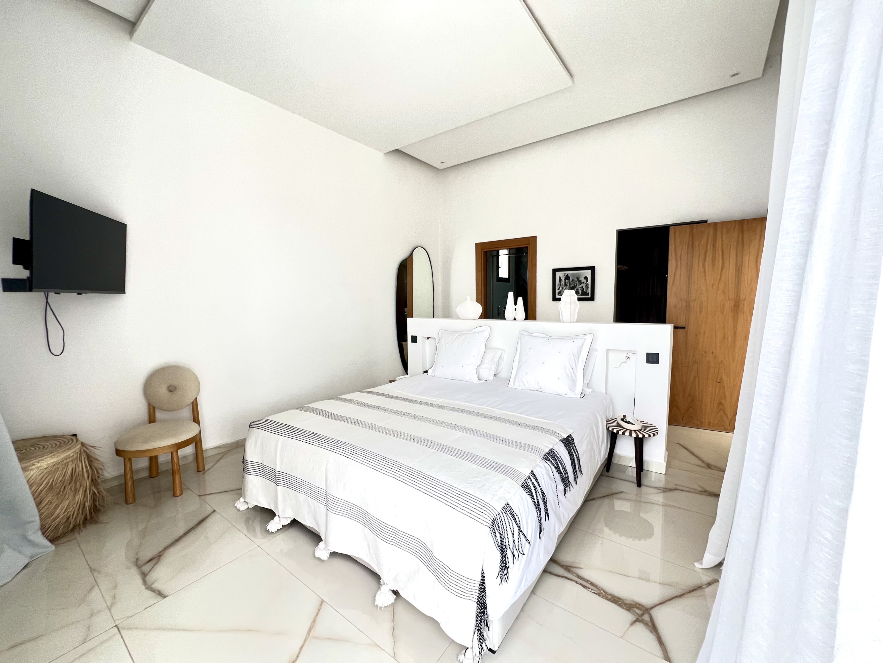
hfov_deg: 106.2
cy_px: 332
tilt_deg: -5.4
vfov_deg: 89.9
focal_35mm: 13
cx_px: 442
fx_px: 332
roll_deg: +0.4
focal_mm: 1.57
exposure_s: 1/99
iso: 160
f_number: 1.8
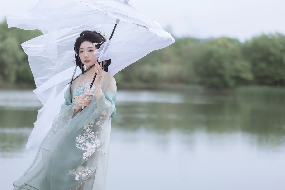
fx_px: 673
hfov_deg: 23.9
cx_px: 142
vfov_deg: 16.1
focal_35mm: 85
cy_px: 95
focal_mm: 85
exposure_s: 1/2000
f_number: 2
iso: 100
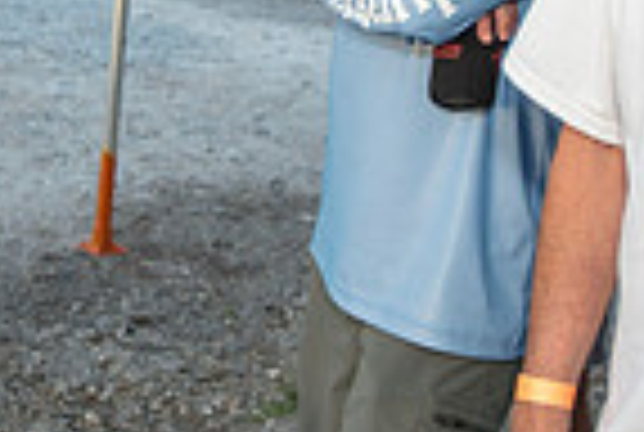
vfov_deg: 15.1
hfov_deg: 22.5
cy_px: -38
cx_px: 126
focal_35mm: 89
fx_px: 1595
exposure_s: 1/320
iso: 250
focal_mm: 22
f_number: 2.8
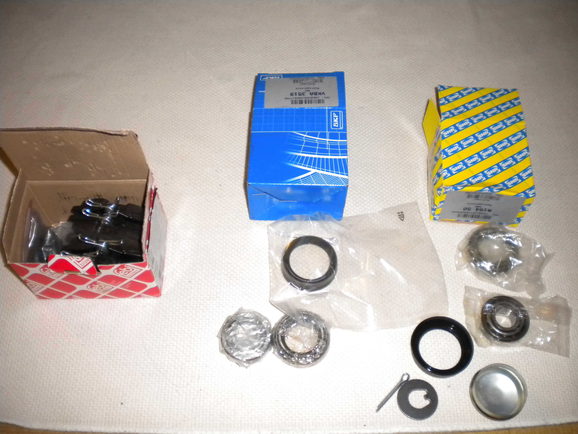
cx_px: 289
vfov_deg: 40.7
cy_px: 217
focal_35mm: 35
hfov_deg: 52.6
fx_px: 584
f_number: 3.1
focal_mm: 6.3
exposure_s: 1/30
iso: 400
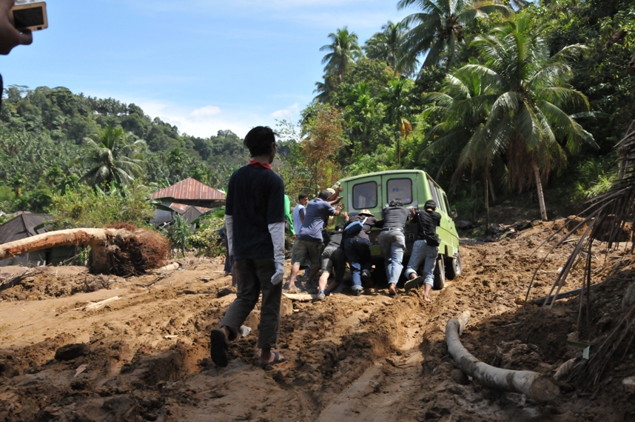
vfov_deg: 35.4
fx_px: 661
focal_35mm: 38
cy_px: 211
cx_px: 318
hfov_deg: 51.3
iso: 1600
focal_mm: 25
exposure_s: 1/3200
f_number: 6.3
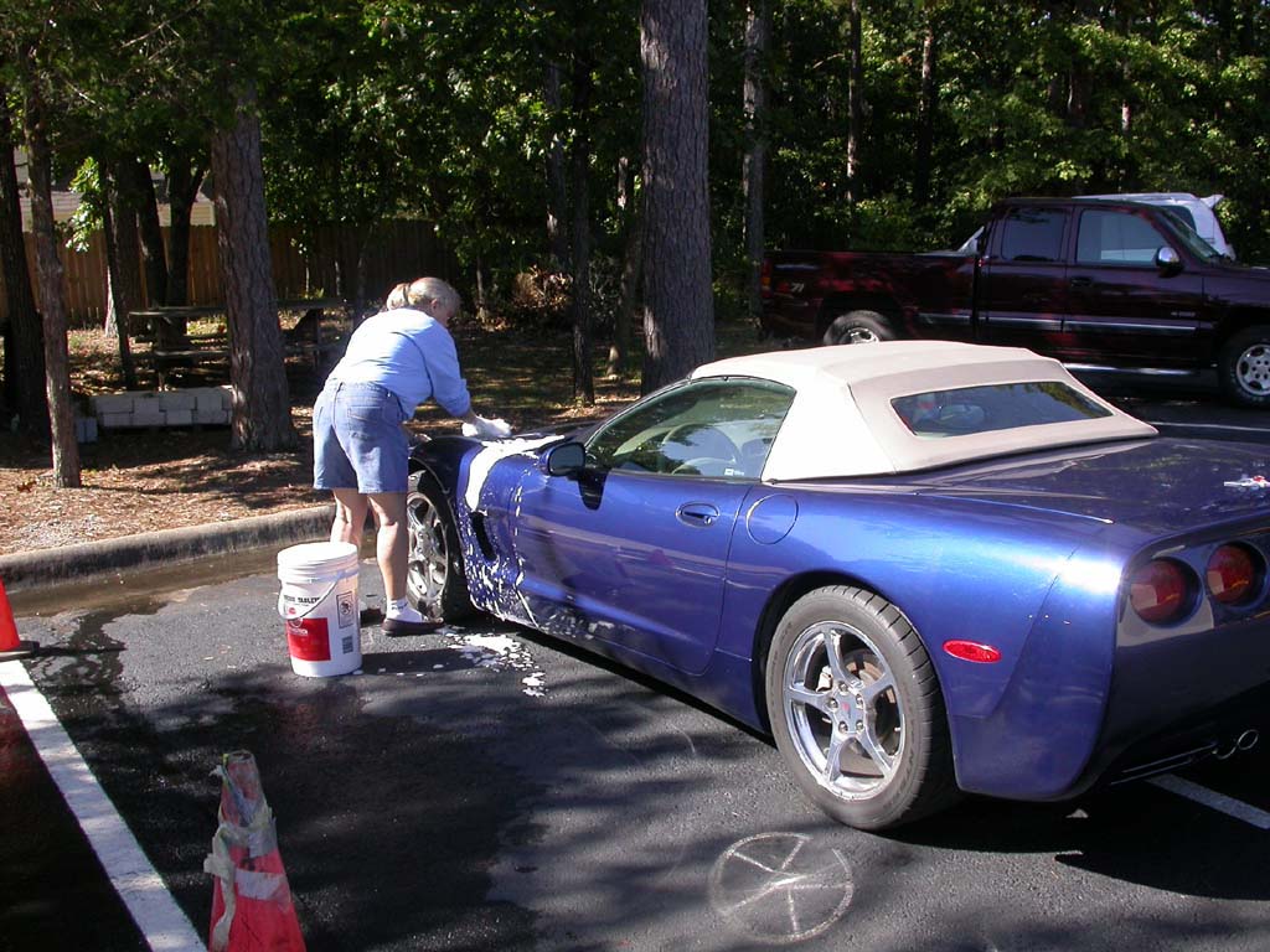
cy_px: 476
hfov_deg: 49.0
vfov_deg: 37.7
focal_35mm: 38
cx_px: 635
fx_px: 1394
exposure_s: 1/189
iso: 100
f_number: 5.3
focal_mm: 7.85
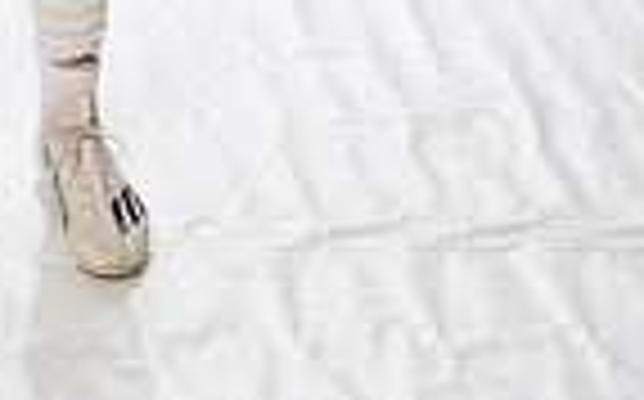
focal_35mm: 135
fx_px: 2367
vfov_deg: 8.7
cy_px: -607
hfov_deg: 15.2
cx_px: -5
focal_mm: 42
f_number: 4
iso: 400
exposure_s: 1/250
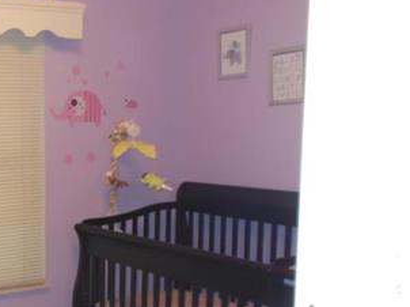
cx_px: 1
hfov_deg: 33.2
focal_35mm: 53
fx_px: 627
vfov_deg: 27.2
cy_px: 225
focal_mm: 4.5
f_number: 3.2
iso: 200
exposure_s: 1/25
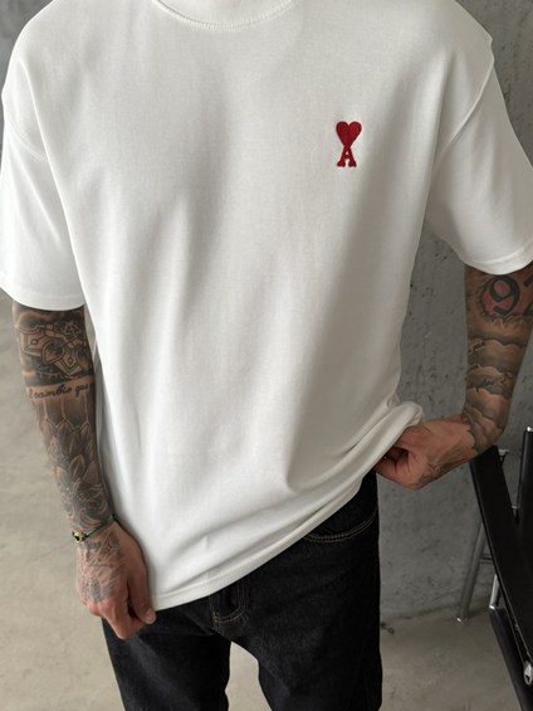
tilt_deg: -29.4
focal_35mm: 34
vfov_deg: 53.9
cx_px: 236
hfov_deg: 41.7
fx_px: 698
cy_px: 364
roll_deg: +0.8
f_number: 1.78
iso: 160
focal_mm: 6.76
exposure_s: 1/121
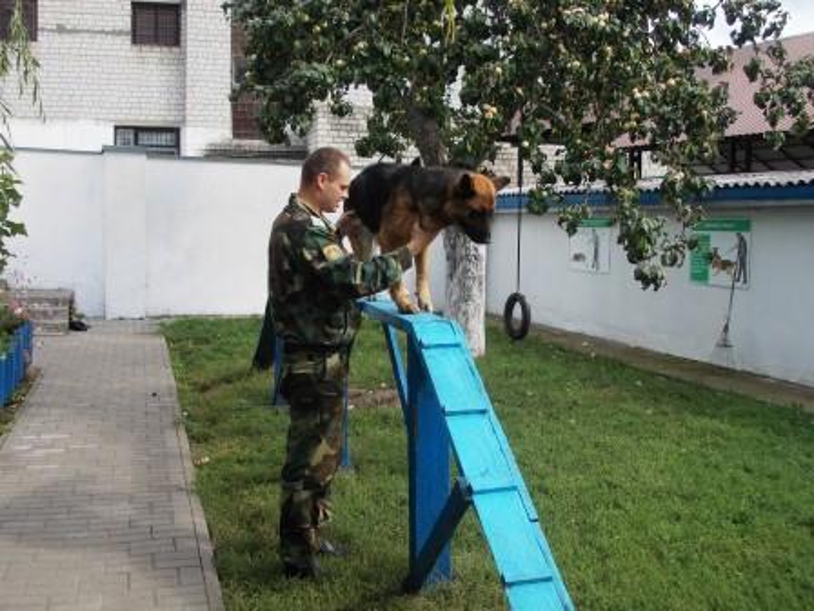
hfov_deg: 43.9
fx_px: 1011
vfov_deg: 33.6
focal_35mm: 43
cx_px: 407
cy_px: 306
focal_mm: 6.1
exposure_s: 1/500
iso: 80
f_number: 3.3
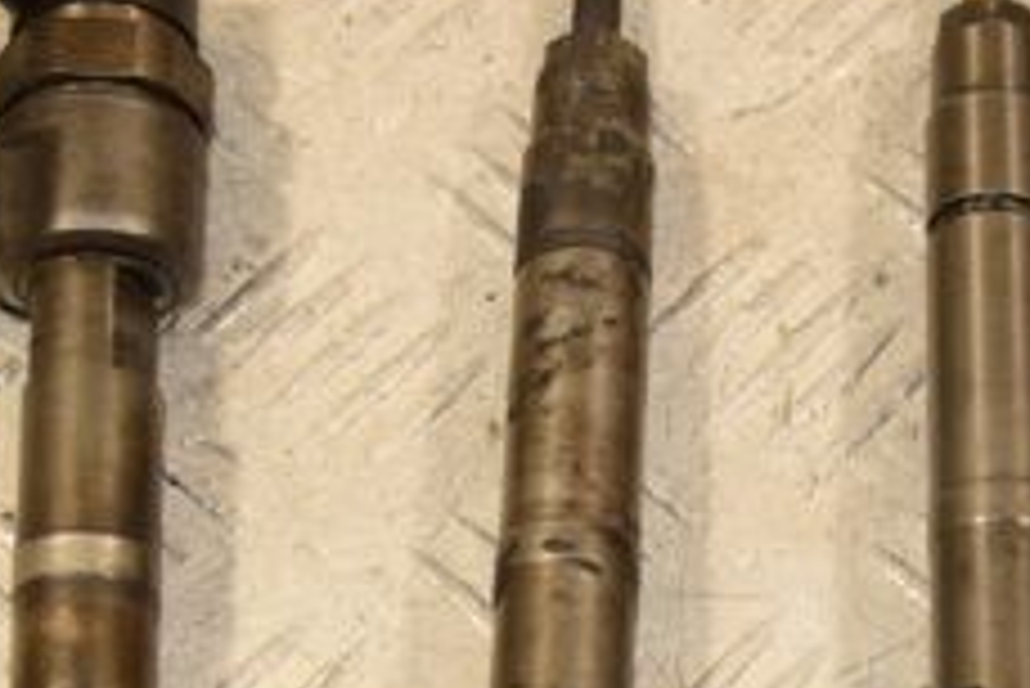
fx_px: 3836
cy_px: 607
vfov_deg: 10.2
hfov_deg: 15.2
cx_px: 796
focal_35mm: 134
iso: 800
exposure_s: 1/200
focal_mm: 32
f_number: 7.1
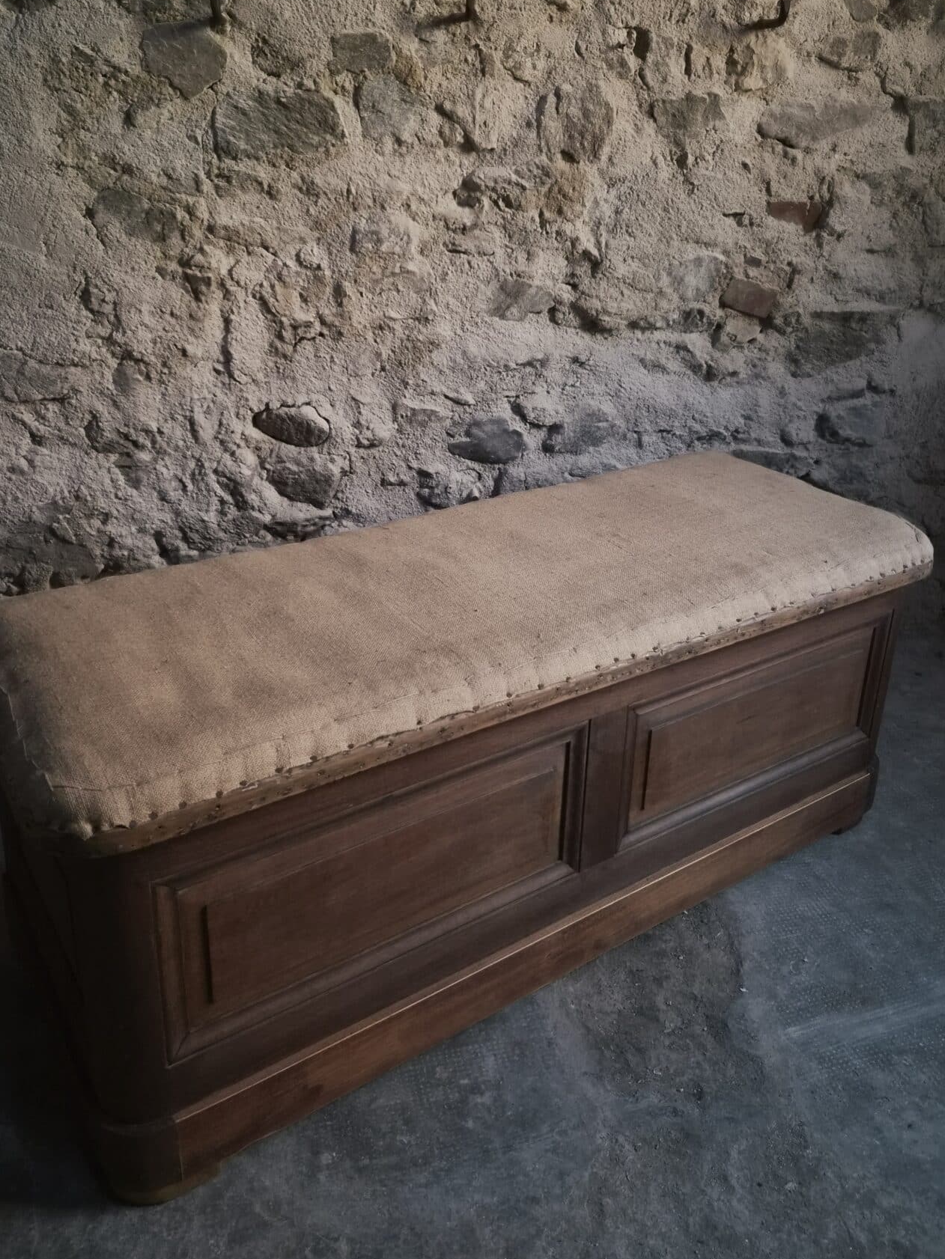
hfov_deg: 49.8
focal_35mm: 28
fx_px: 1019
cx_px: 467
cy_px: 516
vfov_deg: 63.0
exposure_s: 1/50
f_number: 1.8
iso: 1600
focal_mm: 5.4
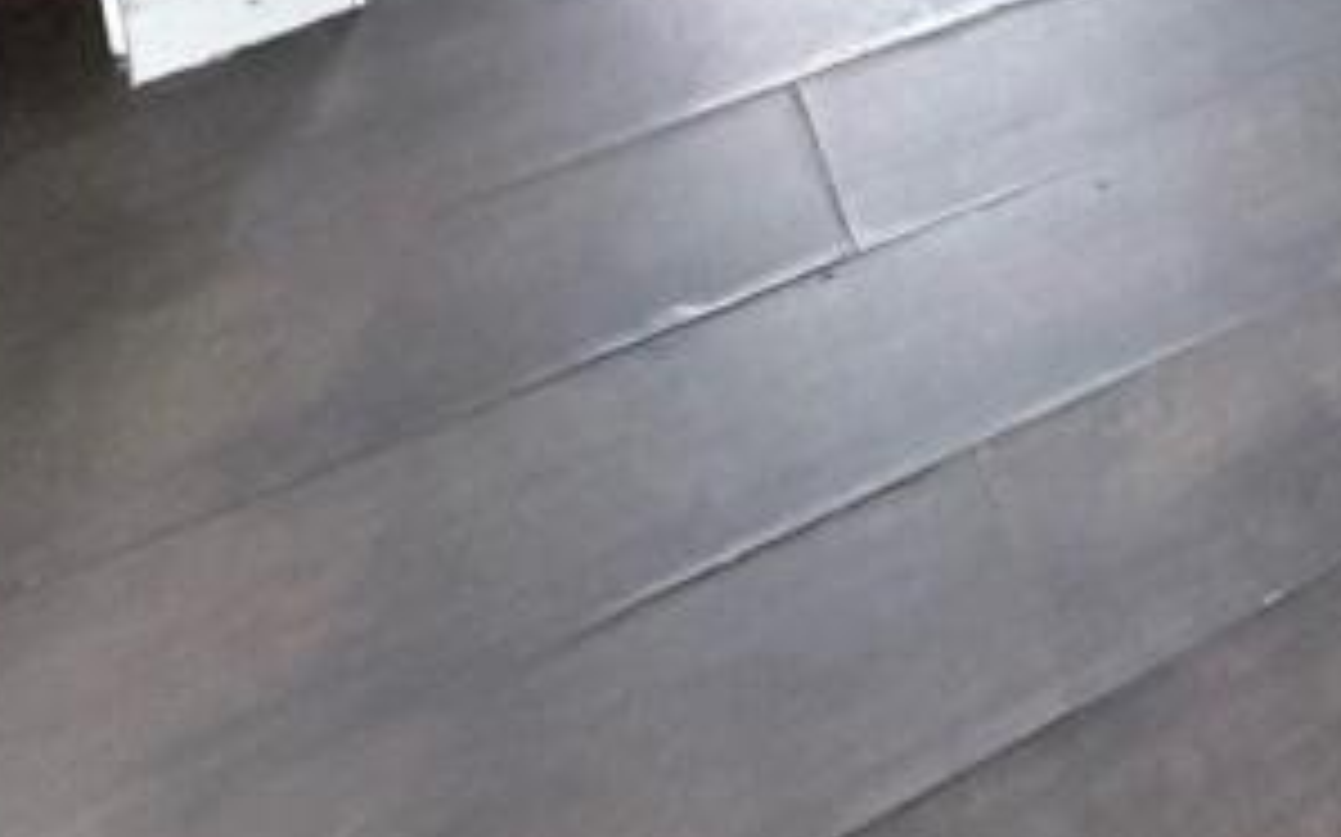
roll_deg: -2.7
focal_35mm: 51
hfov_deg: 36.9
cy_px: -860
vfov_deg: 17.6
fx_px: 1863
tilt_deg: -19.4
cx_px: 1228
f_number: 2.2
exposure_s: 1/60
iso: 500
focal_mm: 2.22
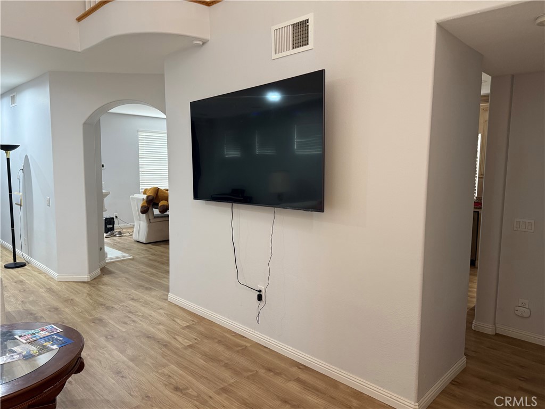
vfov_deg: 56.8
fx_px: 378
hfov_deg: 71.6
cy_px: 204
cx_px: 272
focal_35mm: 24
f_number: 1.78
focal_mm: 6.76
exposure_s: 1/60
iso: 250
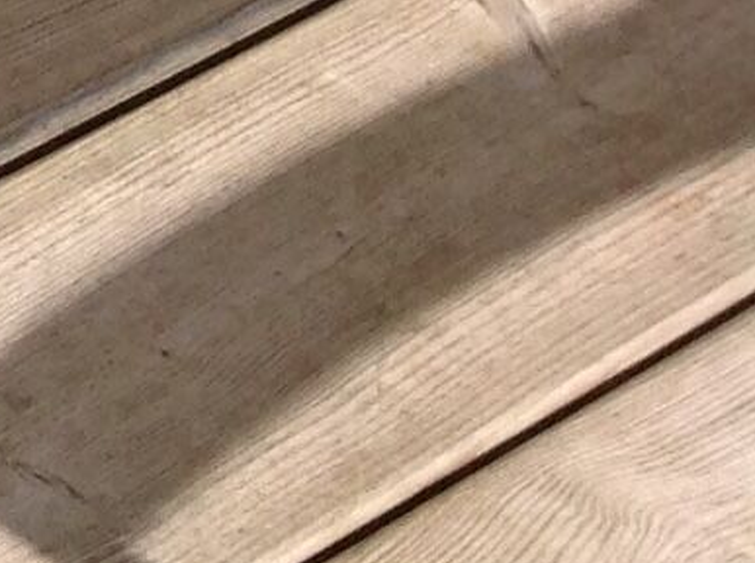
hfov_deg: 7.2
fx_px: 5116
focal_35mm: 235
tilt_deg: -38.5
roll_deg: -1.1
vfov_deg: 6.1
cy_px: -739
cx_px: -1778
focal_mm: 4.28
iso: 50
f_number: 2.4
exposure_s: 1/2016
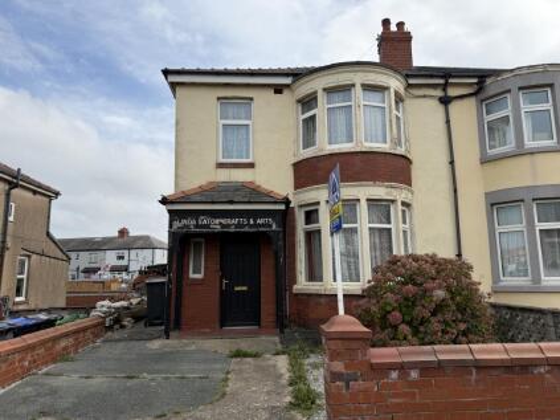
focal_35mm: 24
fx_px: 388
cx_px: 280
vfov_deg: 56.8
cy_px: 210
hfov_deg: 71.6
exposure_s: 1/5319
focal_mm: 6.76
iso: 80
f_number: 1.78
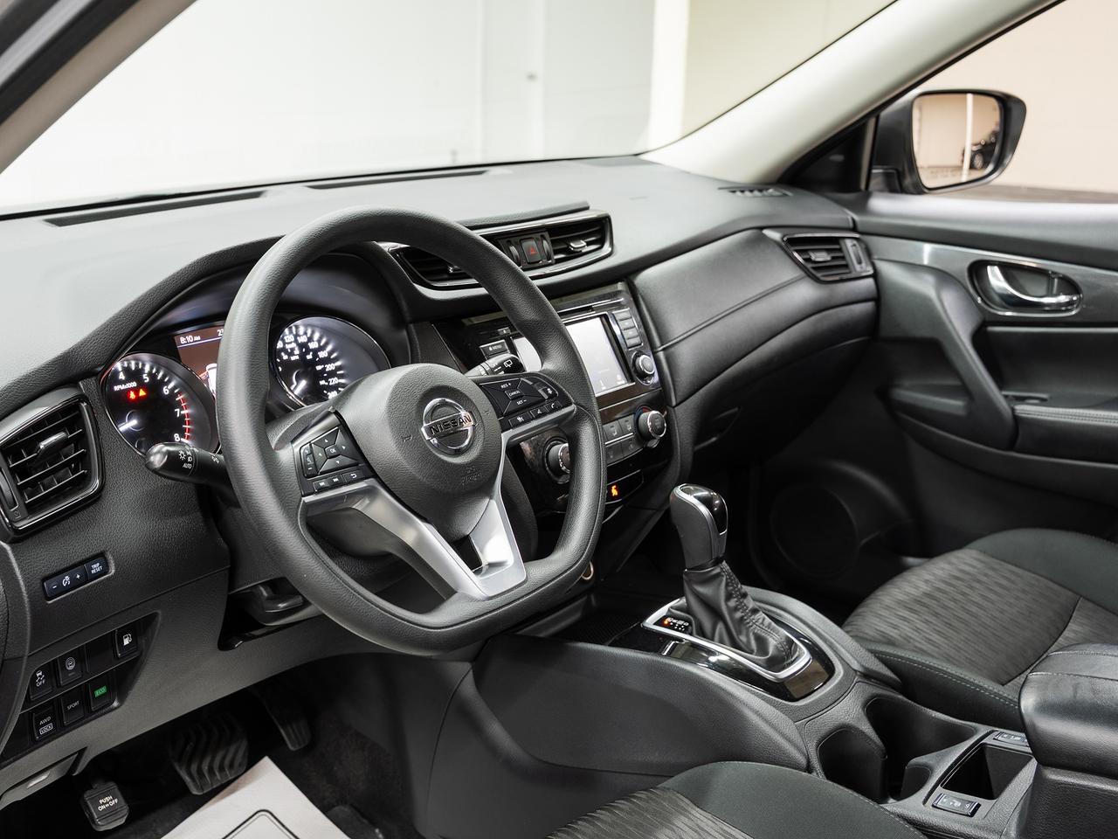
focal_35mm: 37
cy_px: 419
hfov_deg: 49.8
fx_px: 1201
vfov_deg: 38.5
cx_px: 503
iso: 100
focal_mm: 33.6
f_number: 5.6
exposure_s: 1.3
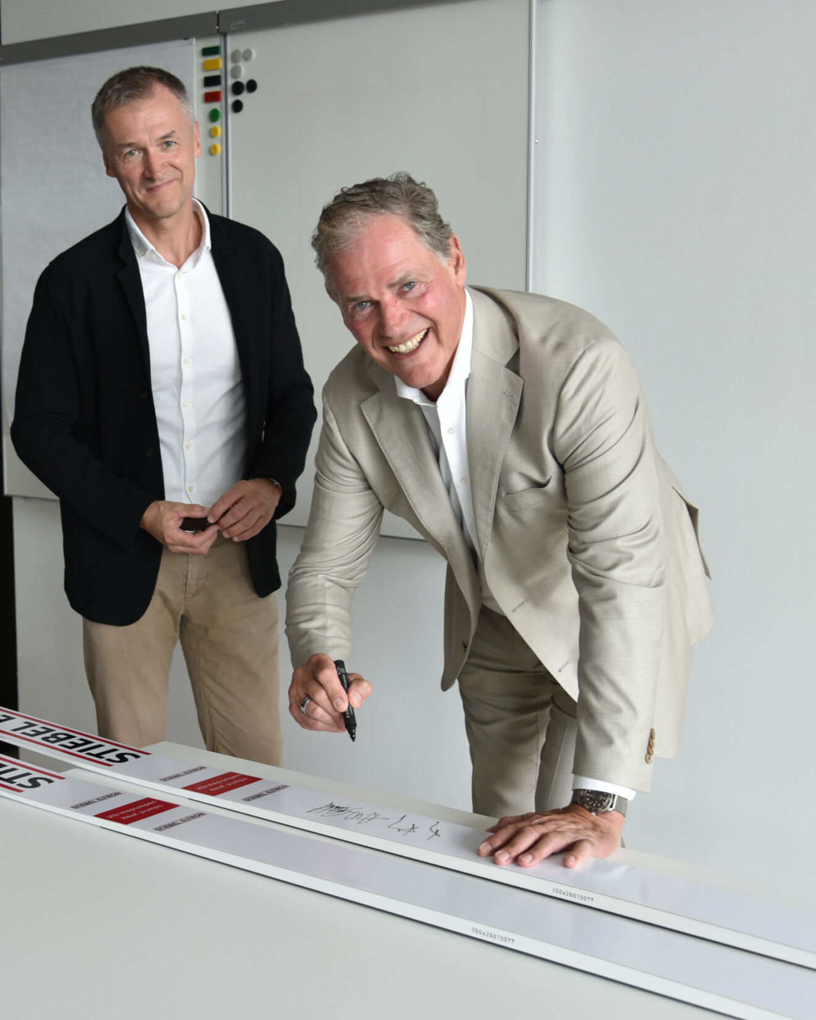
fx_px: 1510
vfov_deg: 37.3
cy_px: 515
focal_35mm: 50
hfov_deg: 29.9
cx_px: 229
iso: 400
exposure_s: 1/60
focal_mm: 35
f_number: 4
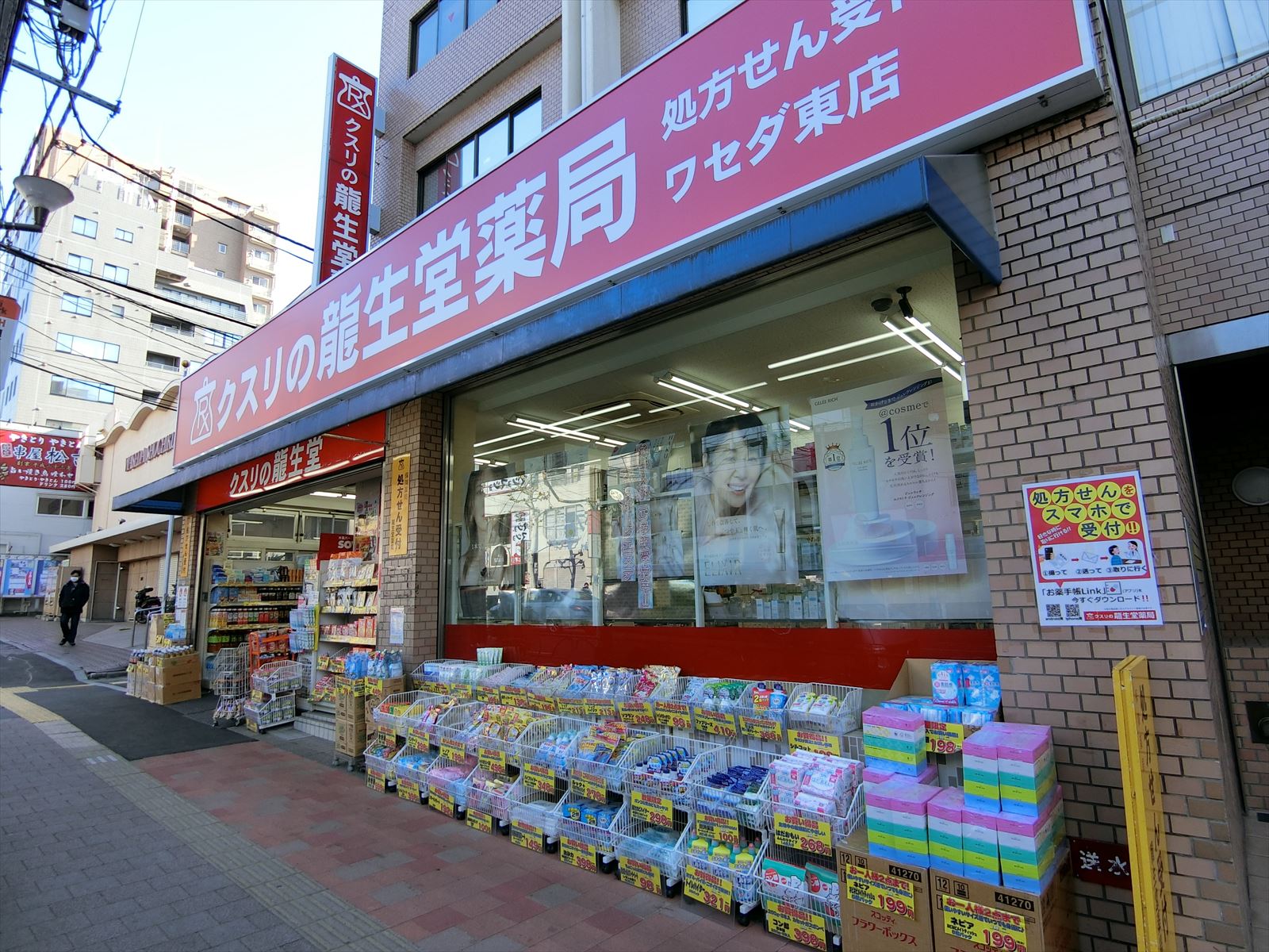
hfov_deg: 84.7
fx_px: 697
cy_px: 476
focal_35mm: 19
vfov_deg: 68.7
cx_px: 634
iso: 80
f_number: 2.7
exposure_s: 1/250
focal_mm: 4.06
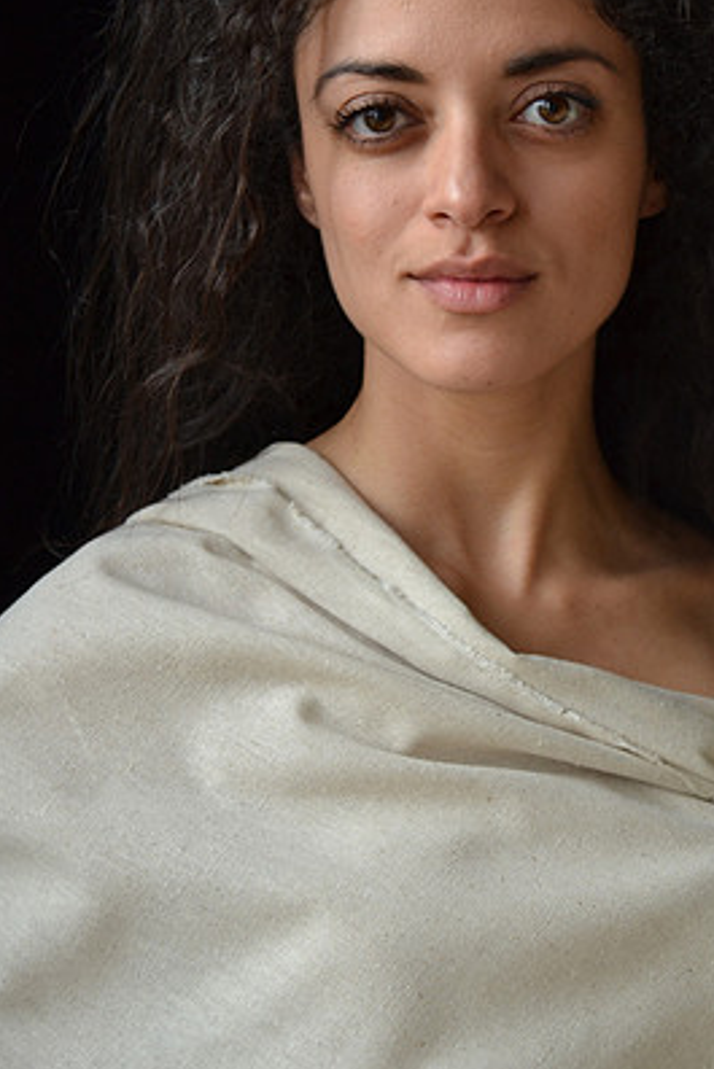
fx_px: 2281
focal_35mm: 77
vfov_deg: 26.4
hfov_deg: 17.8
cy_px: 450
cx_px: 470
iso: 400
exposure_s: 1/60
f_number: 5
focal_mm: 35
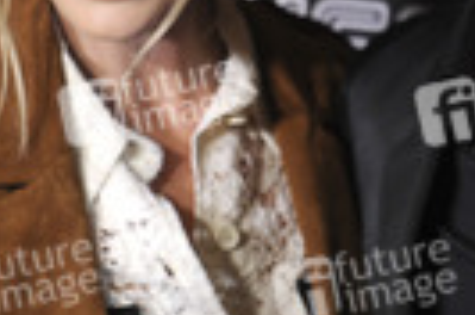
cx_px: 411
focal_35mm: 312
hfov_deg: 6.6
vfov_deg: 4.4
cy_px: 14
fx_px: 4107
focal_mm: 92
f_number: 2.8
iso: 1600
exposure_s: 1/125
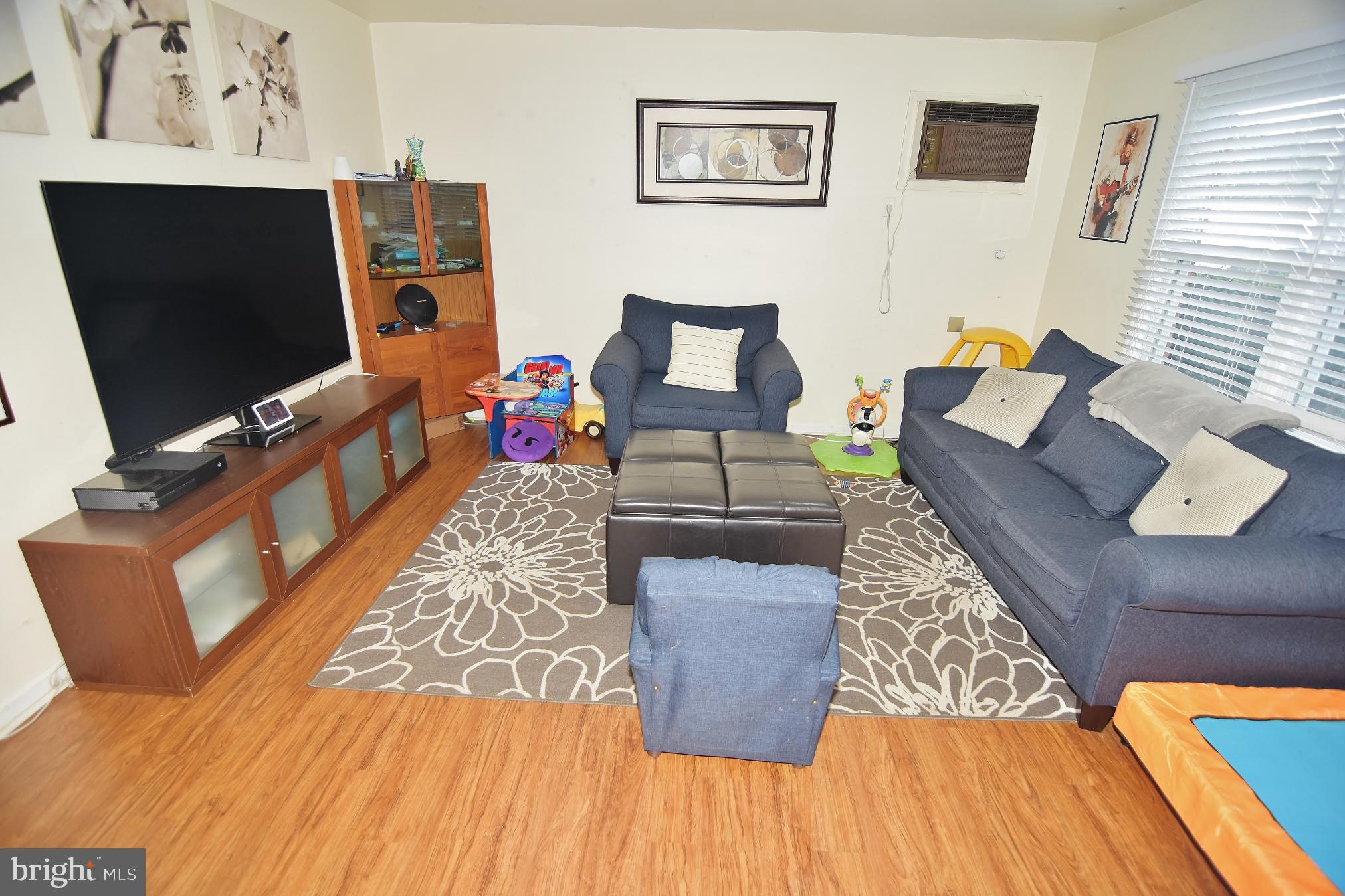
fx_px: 616
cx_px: 672
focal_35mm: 16
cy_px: 448
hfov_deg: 95.0
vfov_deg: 72.0
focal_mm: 11
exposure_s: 1/50
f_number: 2.8
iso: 500
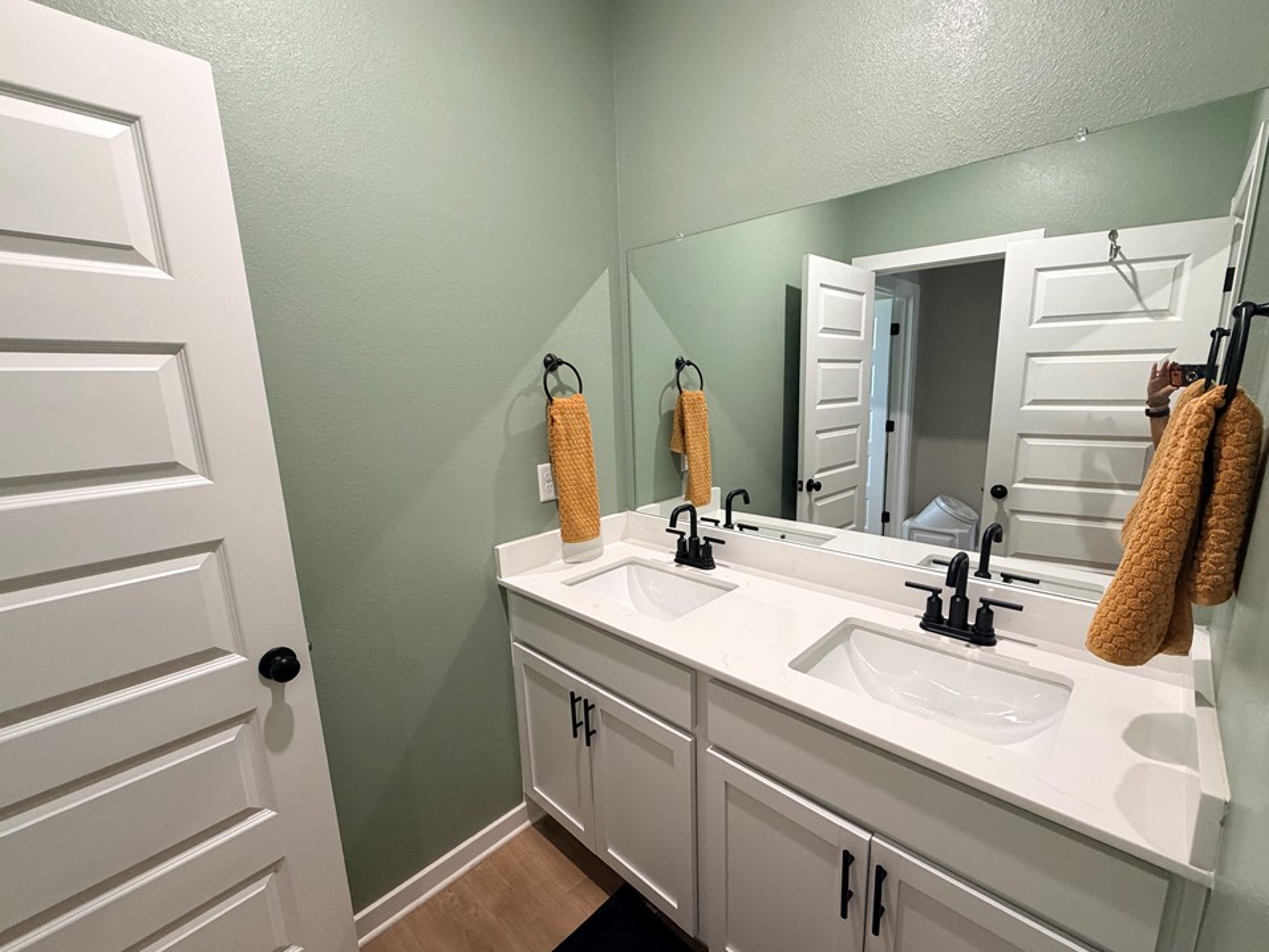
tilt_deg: -11.8
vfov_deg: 81.7
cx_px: 654
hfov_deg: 98.1
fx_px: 550
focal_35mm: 15
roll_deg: +1.0
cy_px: 495
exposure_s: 1/60
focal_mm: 2.22
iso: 500
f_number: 2.2
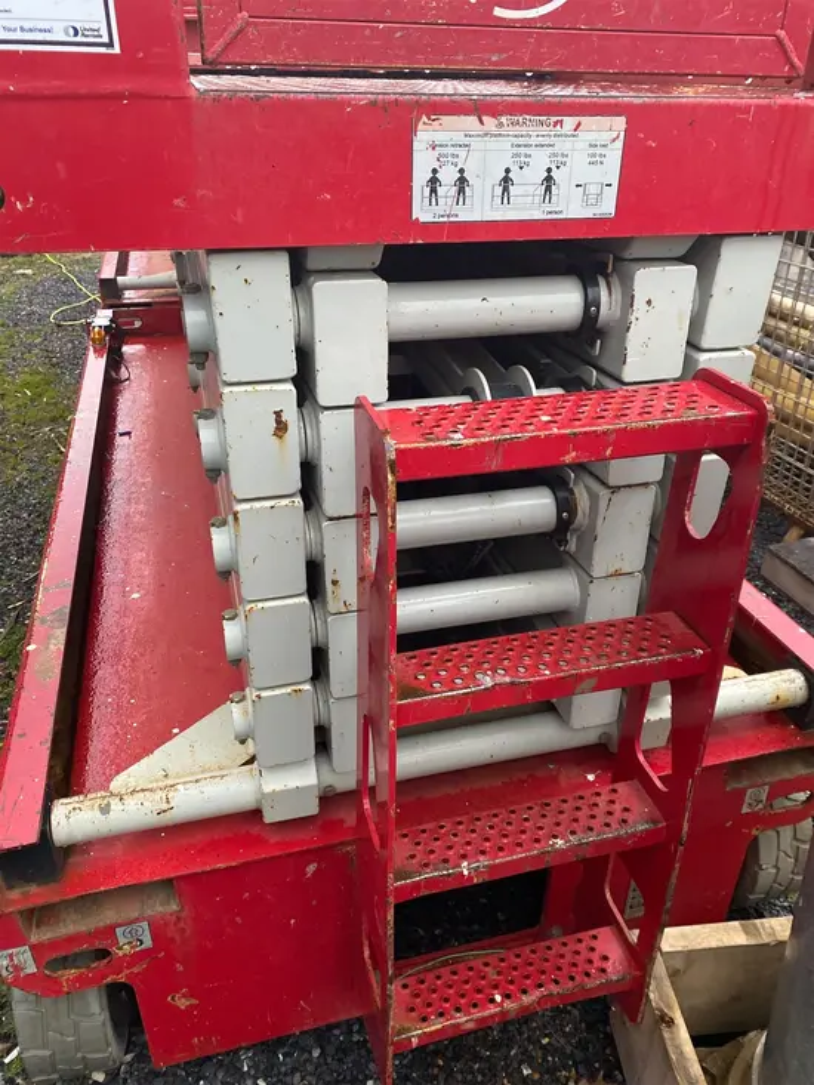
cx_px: 407
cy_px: 542
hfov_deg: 53.1
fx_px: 815
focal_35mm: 26
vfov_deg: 67.3
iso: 400
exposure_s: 1/60
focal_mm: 4.25
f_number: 1.8
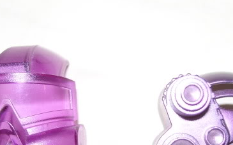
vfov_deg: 19.2
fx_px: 425
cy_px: 114
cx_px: 123
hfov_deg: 30.6
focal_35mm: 67
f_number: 2.7
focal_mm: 6
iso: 80
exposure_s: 1/60
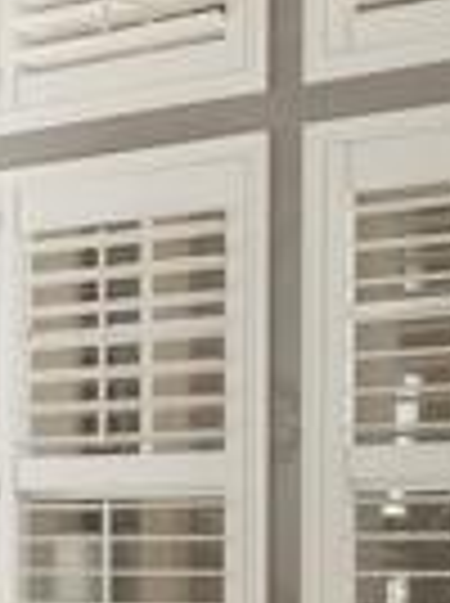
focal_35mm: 118
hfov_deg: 12.1
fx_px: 2052
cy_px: 598
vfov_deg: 16.4
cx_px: -171
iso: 500
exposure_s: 1/10
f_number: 8
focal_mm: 16
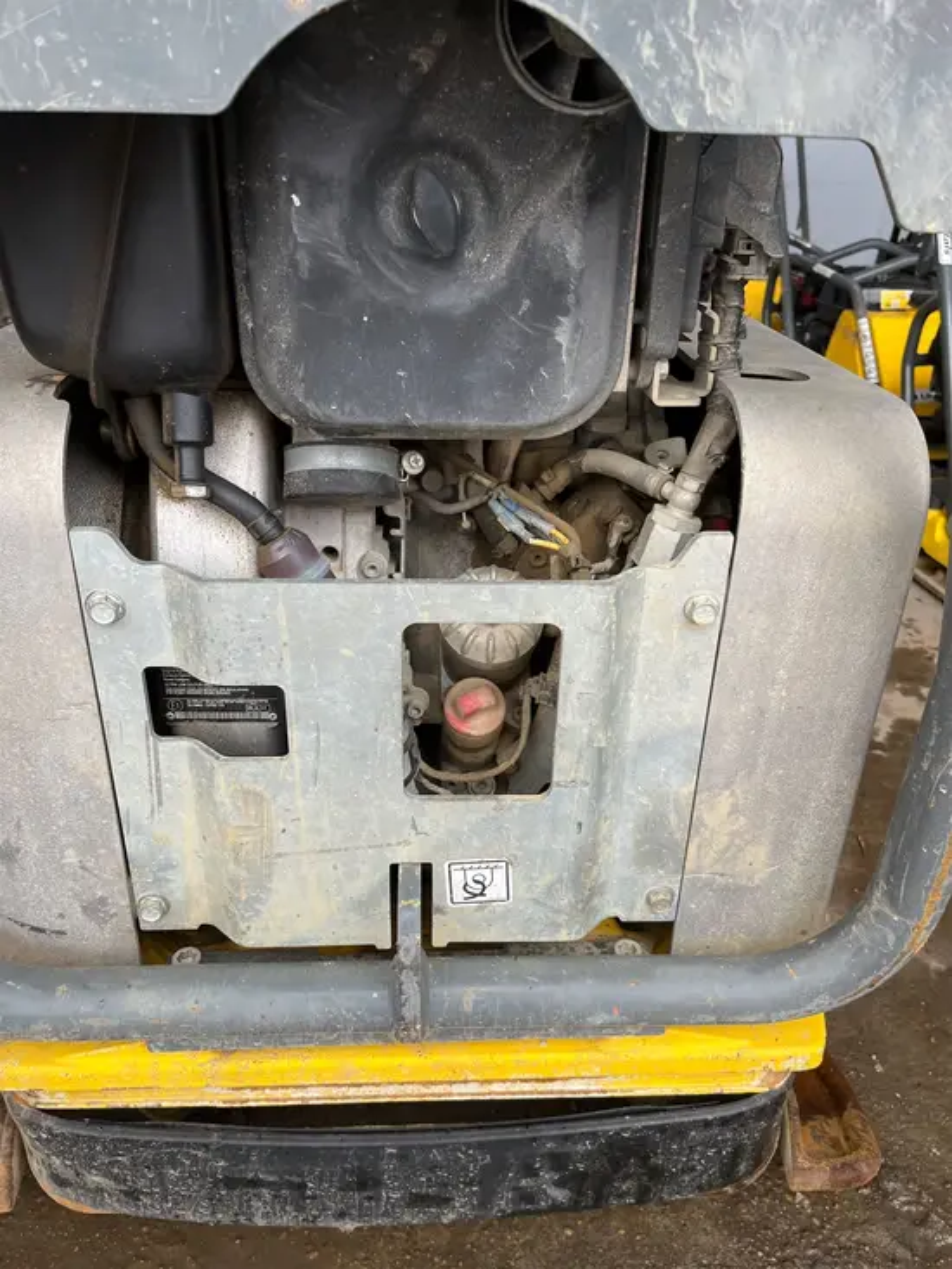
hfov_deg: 53.1
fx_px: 953
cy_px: 634
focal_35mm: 26
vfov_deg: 67.3
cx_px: 476
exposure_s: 1/105
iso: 125
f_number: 1.6
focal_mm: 5.1
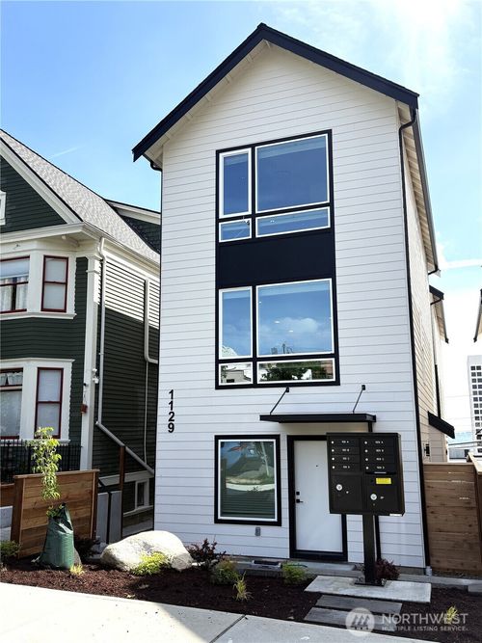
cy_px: 322
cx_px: 241
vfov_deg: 56.8
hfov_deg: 44.1
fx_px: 594
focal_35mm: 32
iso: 50
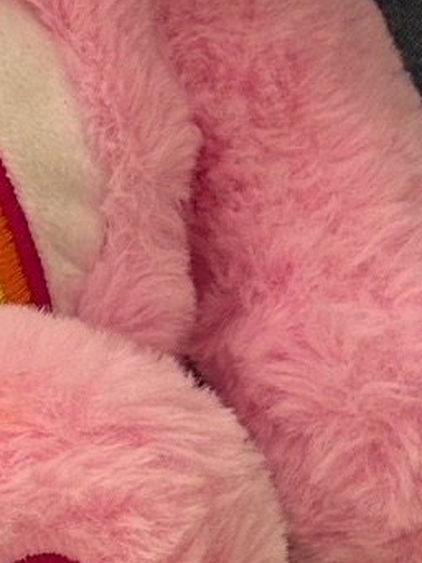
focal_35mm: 244
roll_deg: +3.7
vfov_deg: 8.1
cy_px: -36
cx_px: -331
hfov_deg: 6.0
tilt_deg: -18.4
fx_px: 3964
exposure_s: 1/161
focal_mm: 5.96
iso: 32
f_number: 1.6
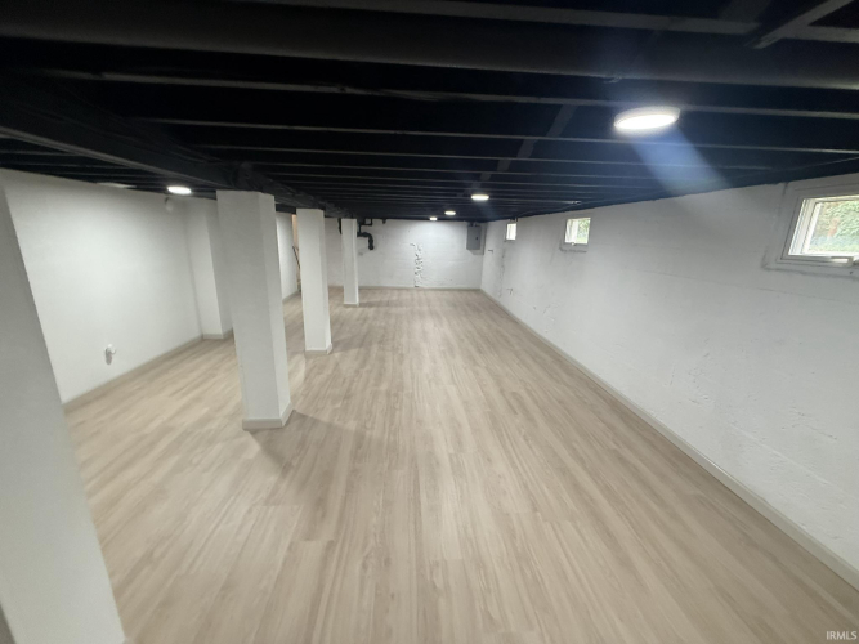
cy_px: 322
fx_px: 347
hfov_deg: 102.1
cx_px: 430
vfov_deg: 85.7
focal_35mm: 14
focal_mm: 2.22
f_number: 2.2
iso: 250
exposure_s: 1/60
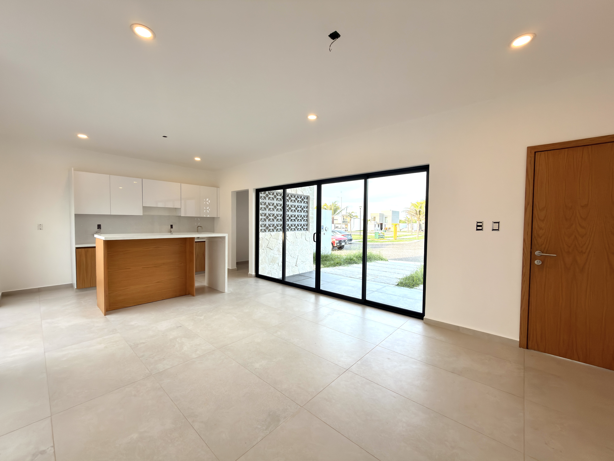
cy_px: 230
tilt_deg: -3.0
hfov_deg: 102.1
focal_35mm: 14
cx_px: 307
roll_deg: -0.2
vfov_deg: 85.7
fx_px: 248
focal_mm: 2.22
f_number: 2.2
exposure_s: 1/115
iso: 50
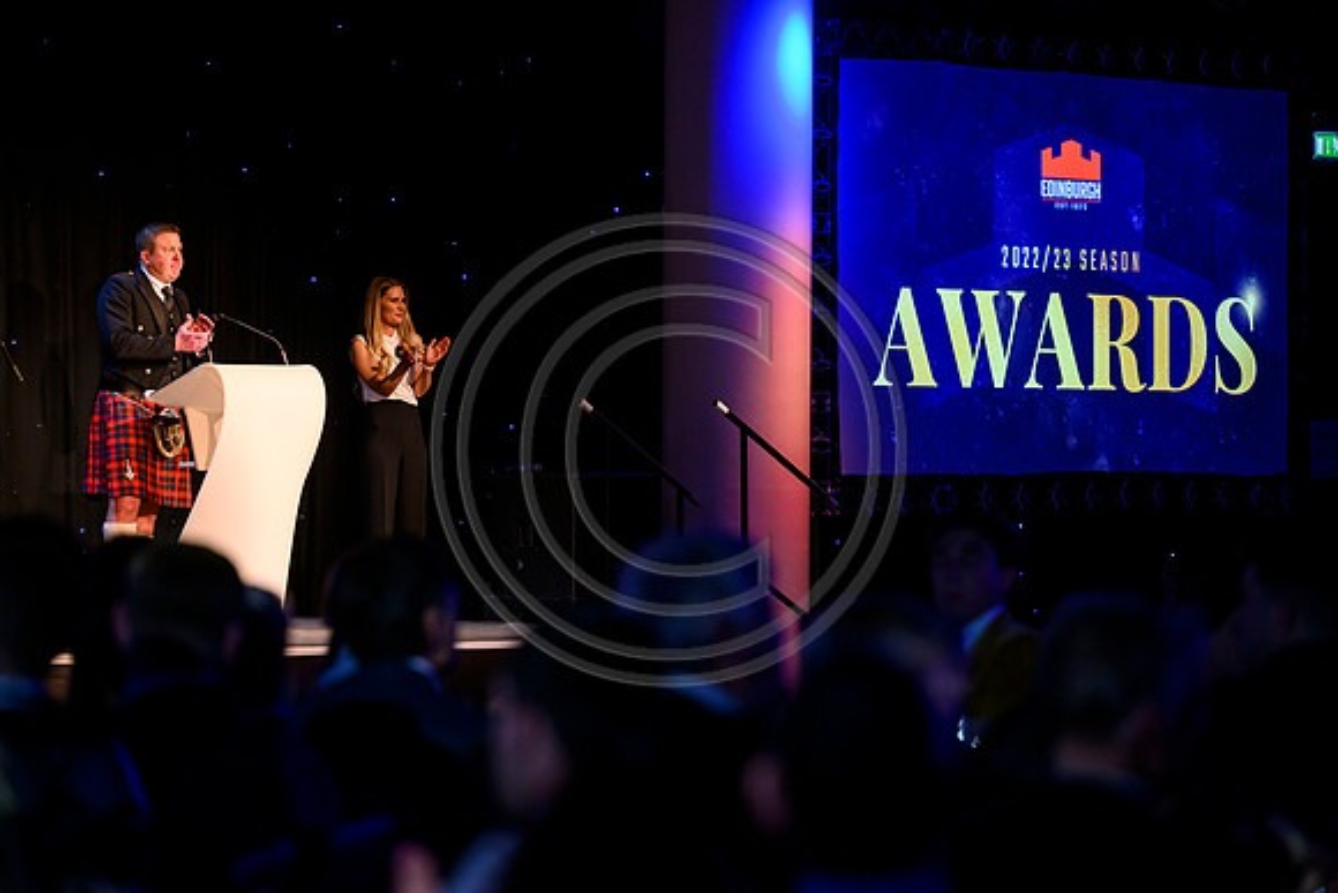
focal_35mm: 150
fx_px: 5576
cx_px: 669
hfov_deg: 13.7
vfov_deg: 9.2
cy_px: 446
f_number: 3.2
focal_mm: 150
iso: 2000
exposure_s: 1/250
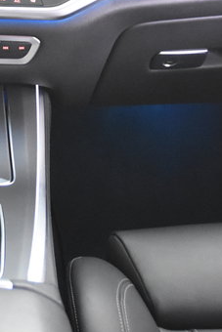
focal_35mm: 96
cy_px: 82
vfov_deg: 21.1
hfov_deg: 13.6
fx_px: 886
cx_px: -94
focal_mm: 17
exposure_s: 1/25
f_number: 2.8
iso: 4000
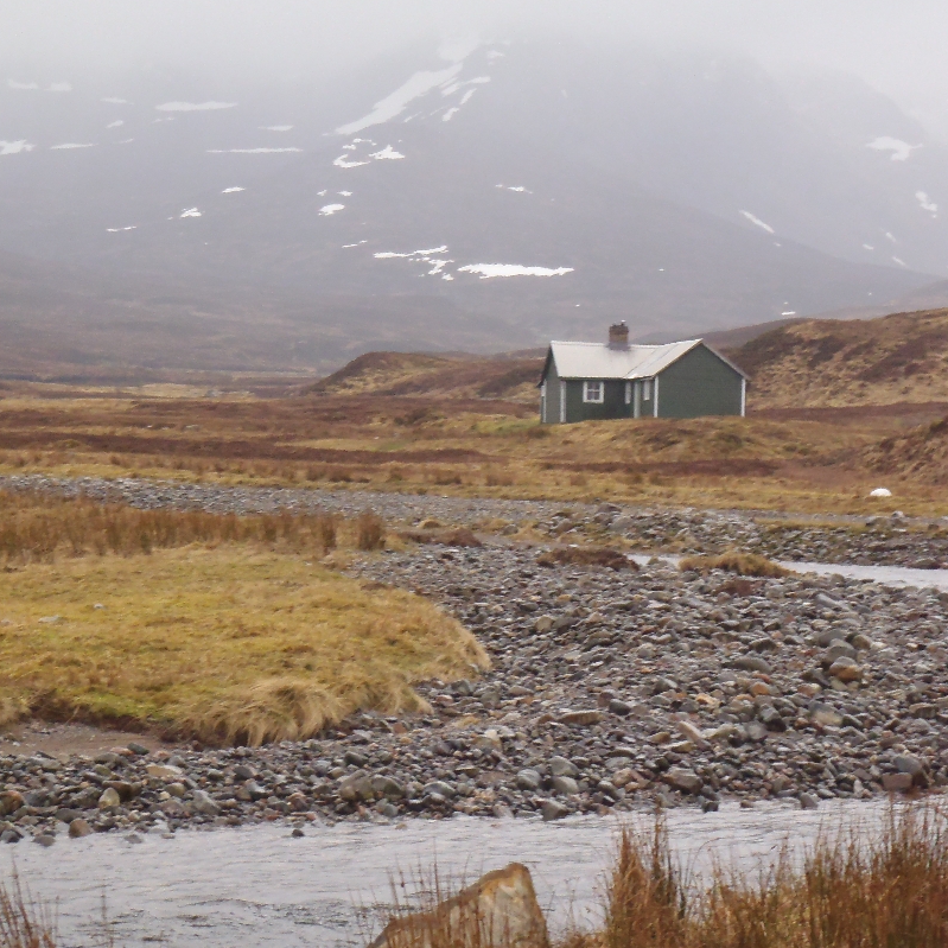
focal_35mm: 121
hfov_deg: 14.4
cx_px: 594
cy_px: 476
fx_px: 3749
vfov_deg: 14.4
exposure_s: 1/100
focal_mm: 18.2
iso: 400
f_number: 5.1
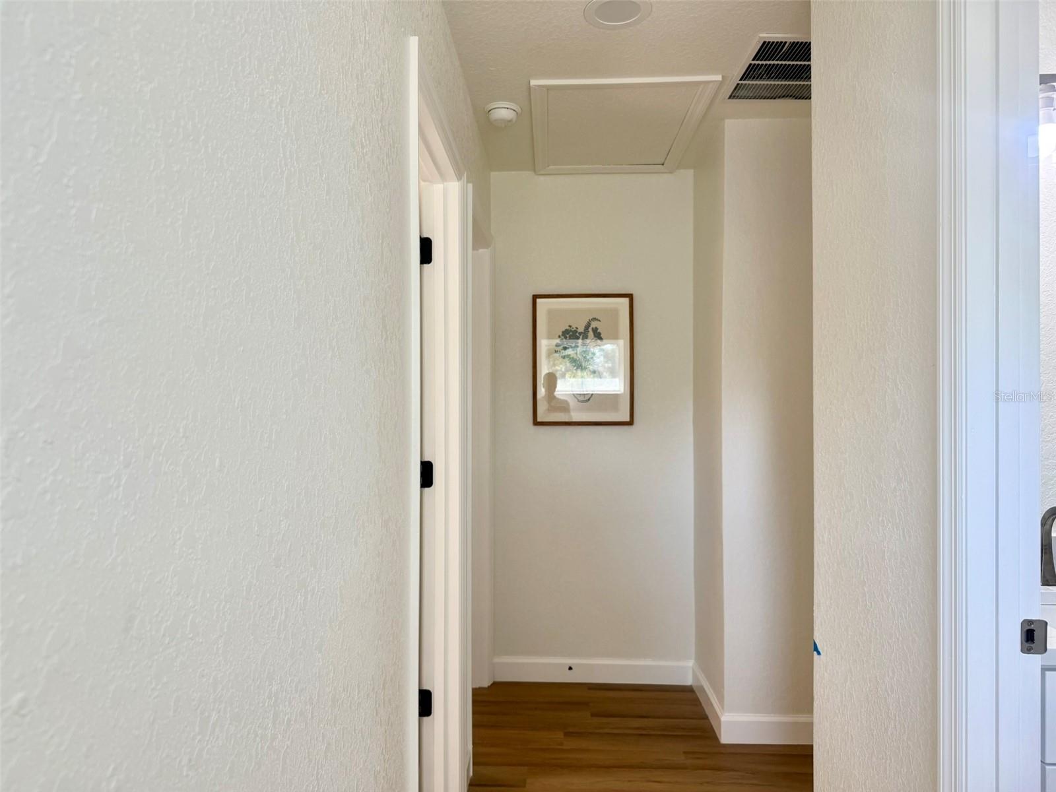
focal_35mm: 24
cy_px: 396
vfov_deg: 56.8
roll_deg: -0.6
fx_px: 732
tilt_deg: +0.8
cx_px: 528
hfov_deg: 71.6
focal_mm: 6.76
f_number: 1.78
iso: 80
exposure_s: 1/120
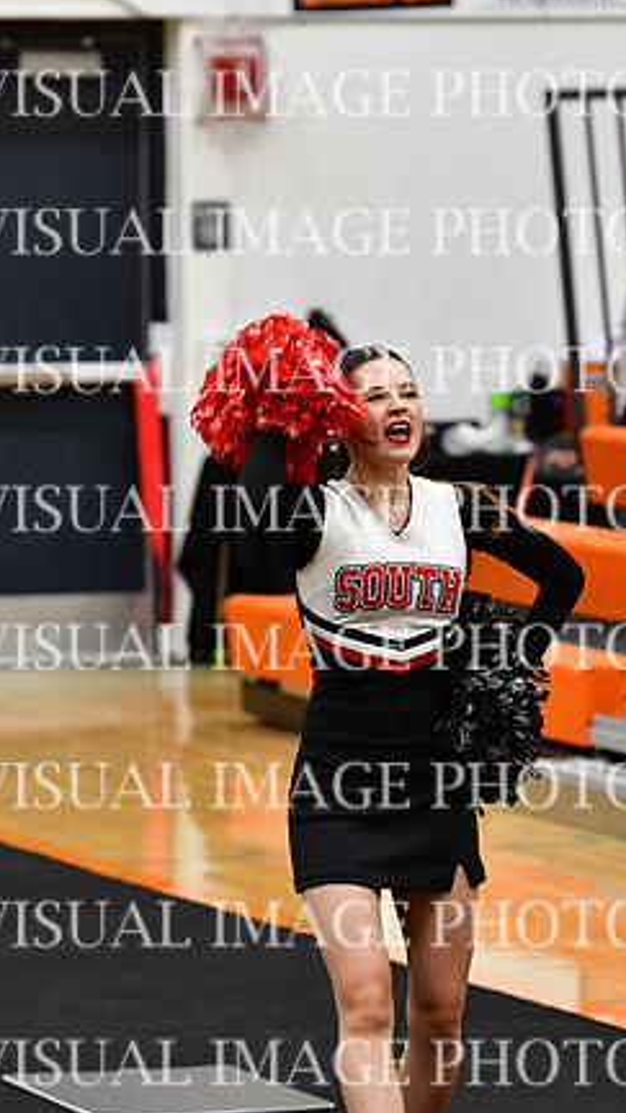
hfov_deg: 4.3
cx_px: 413
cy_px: 716
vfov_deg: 7.6
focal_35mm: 284
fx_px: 8381
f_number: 3.5
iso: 4000
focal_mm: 135
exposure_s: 1/500
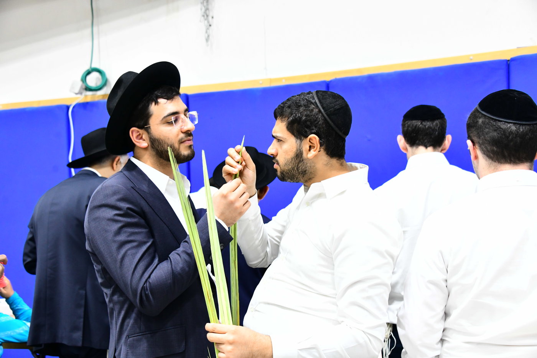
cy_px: 179
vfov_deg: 28.1
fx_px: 716
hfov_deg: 41.1
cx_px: 268
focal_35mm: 48
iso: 3200
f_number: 5.6
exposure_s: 1/160
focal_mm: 48
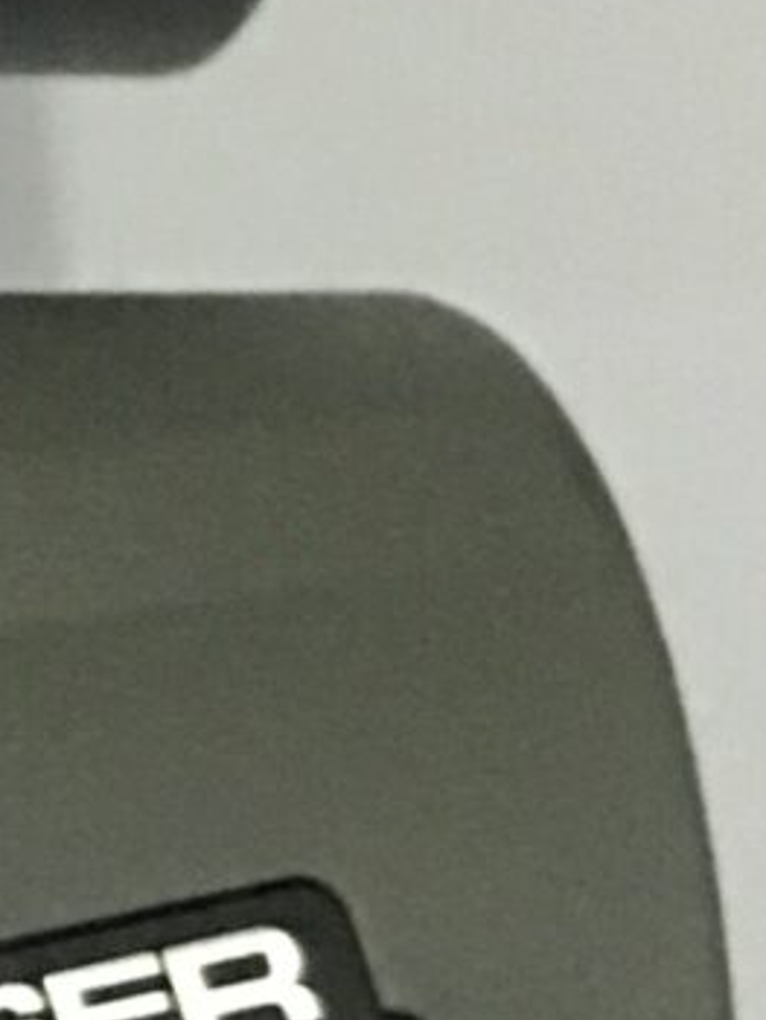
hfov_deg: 6.3
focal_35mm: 212
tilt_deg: -65.8
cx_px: -1797
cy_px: 708
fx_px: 6247
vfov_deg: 9.3
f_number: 2.2
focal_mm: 4.15
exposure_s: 1/17
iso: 125
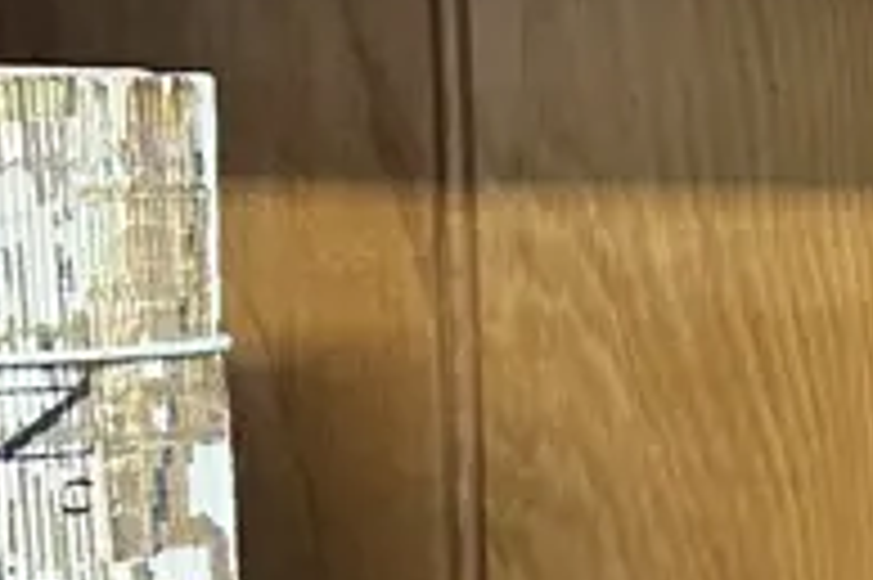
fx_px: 3198
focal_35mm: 132
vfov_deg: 10.3
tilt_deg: -7.6
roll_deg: -0.8
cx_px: 1472
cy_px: 463
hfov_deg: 14.1
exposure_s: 1/50
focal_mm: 6.86
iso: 320
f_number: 1.78
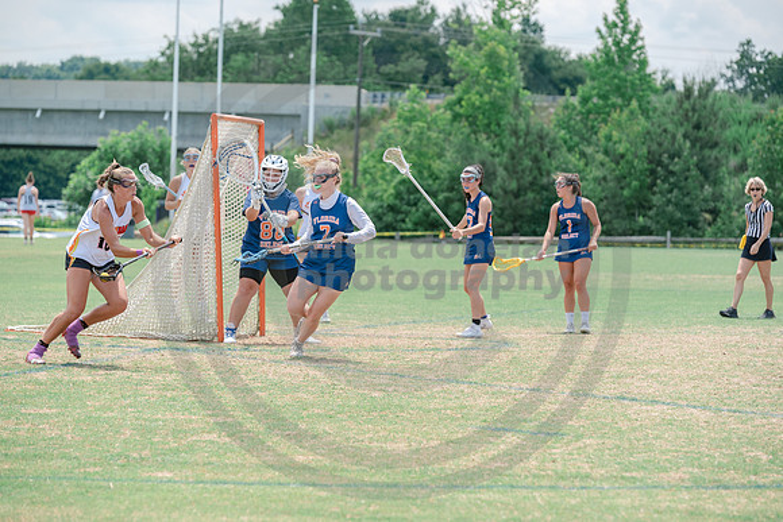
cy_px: 261
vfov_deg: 8.1
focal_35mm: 170
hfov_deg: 12.1
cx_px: 392
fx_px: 3698
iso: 400
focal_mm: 170
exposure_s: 1/1600
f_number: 5
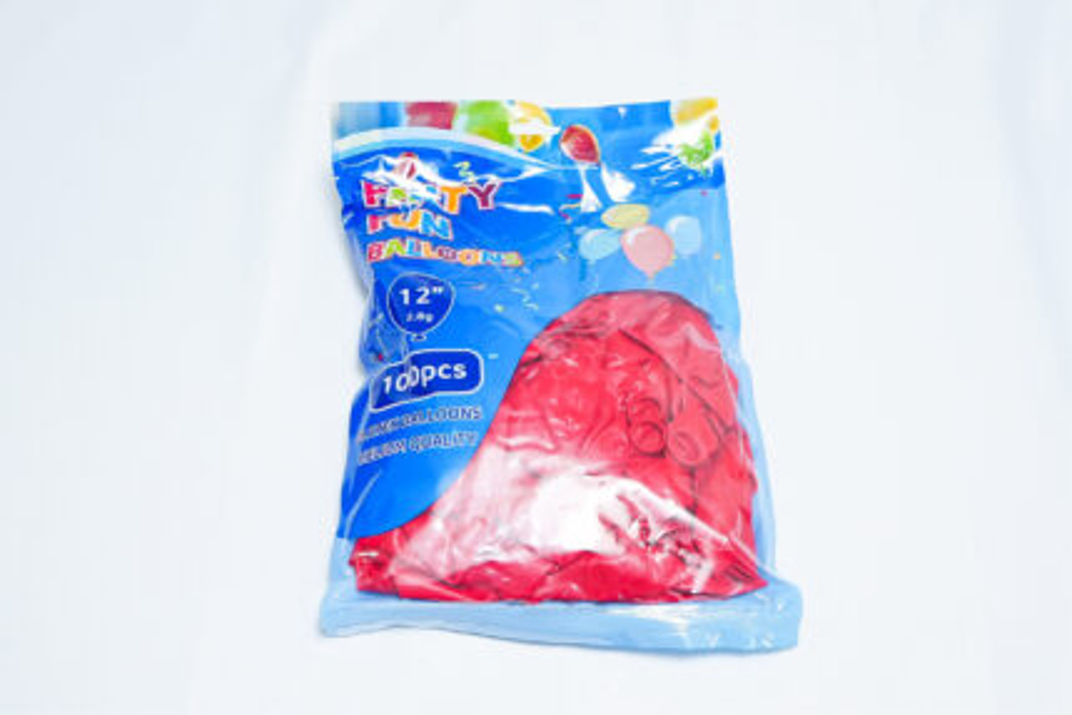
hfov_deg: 49.5
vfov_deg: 34.2
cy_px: 358
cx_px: 536
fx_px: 1162
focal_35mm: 39
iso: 2500
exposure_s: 1/160
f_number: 8
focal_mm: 26
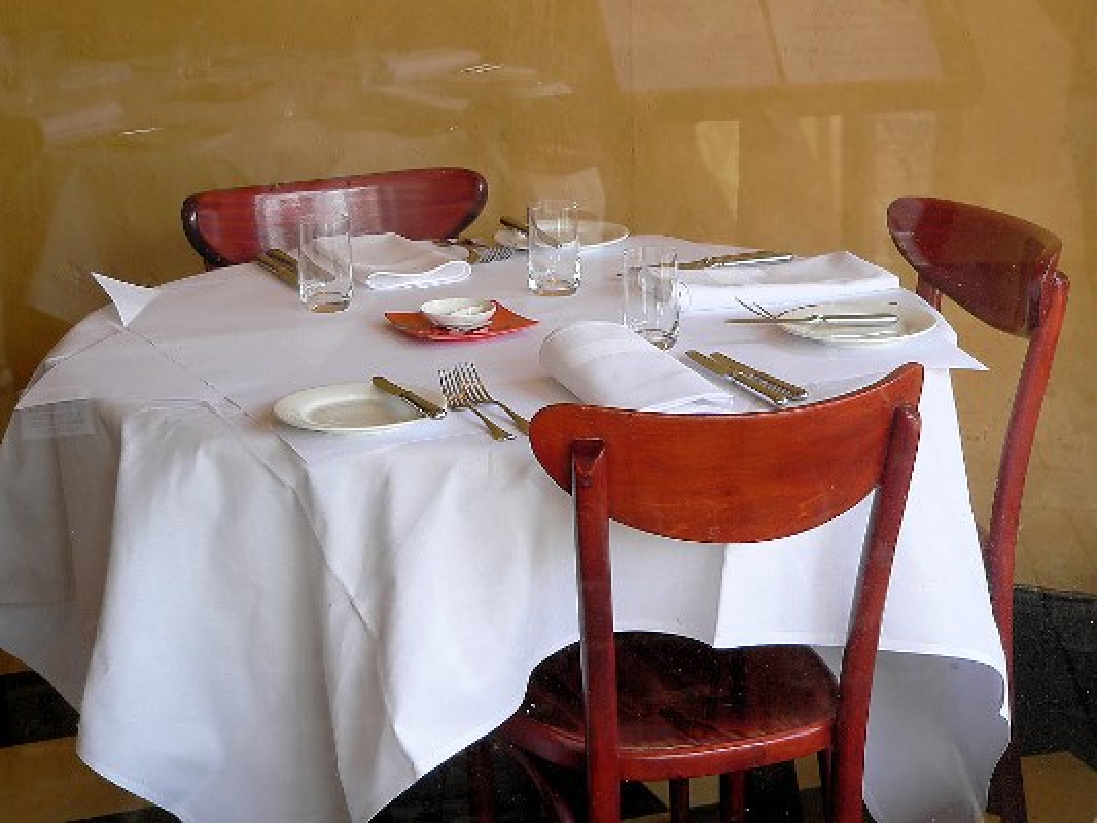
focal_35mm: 80
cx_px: 548
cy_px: 412
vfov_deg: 18.4
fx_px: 2536
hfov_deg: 24.4
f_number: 2.8
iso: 100
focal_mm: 13.3
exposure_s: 1/60
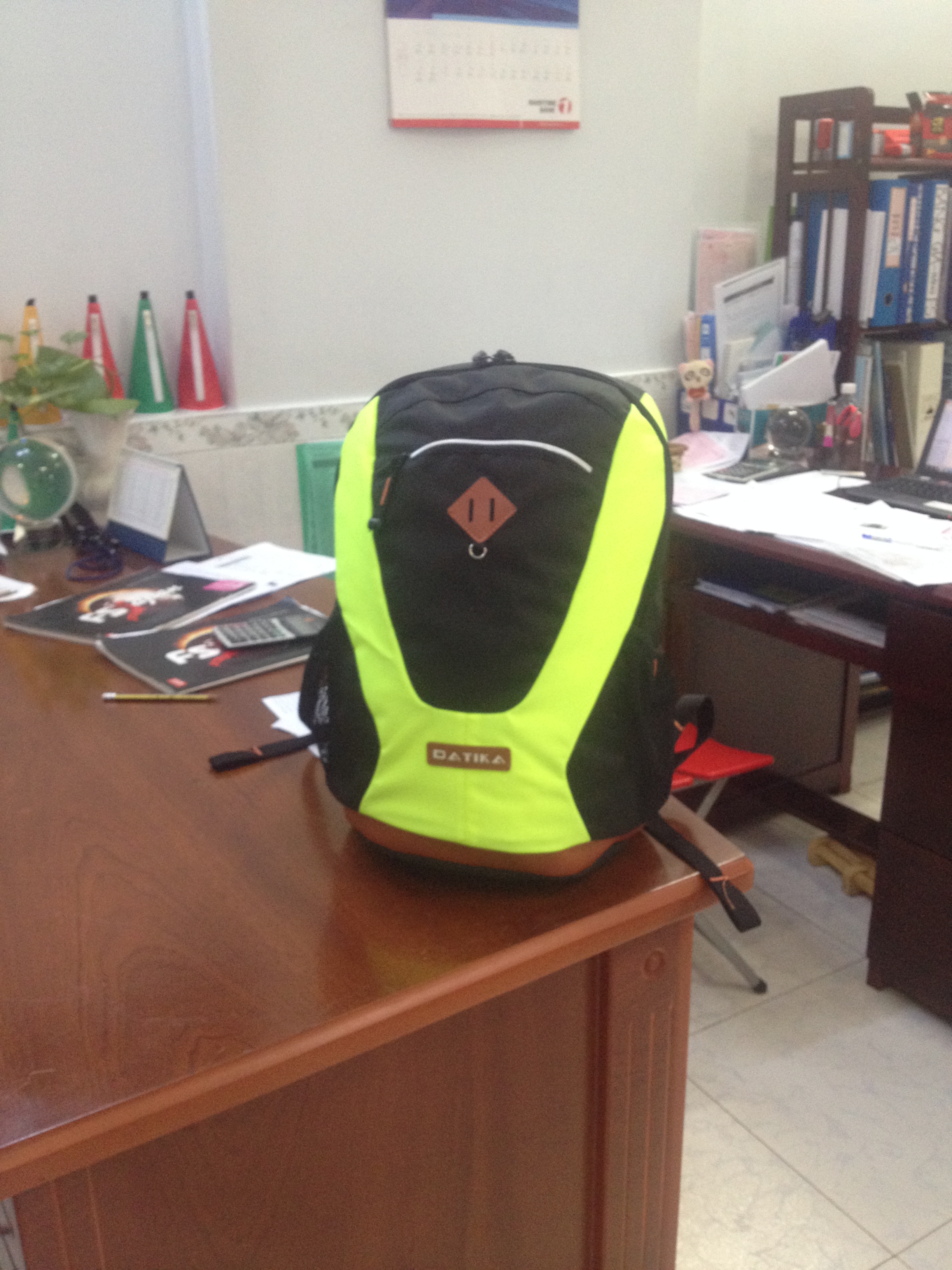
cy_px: 635
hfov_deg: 40.7
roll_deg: +0.0
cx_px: 476
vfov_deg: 52.6
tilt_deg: -18.2
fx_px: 1283
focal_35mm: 35
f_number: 2.4
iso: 200
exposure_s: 1/20
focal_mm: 4.28
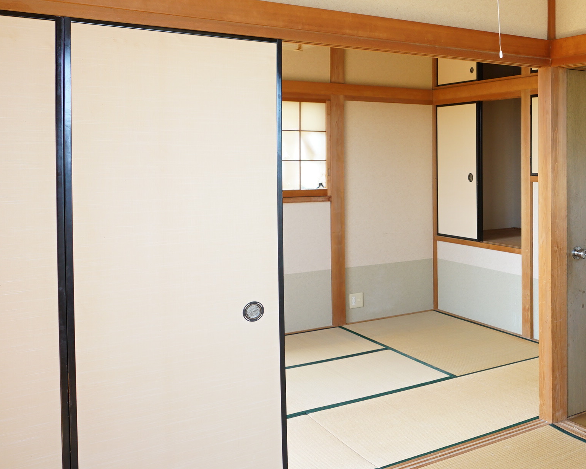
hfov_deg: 39.5
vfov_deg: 37.9
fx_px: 676
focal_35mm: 39
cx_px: 622
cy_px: 168
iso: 400
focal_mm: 16
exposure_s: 1/60
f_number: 4.5
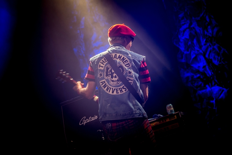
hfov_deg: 28.8
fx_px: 451
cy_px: 78
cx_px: 116
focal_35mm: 70
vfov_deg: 19.5
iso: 1000
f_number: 2.8
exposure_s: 1/80
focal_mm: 70
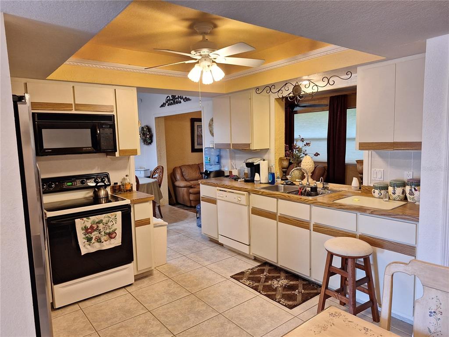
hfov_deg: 73.9
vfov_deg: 58.9
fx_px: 298
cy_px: 168
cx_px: 224
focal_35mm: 23
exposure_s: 1/40
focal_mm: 5.54
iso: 125
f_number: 1.8
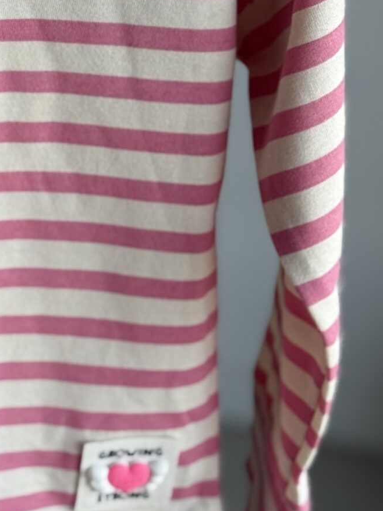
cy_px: 98
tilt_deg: -23.8
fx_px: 2066
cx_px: -143
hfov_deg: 10.3
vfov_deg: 14.0
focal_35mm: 140
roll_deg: -0.6
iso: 64
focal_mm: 6.76
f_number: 1.78
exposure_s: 1/452
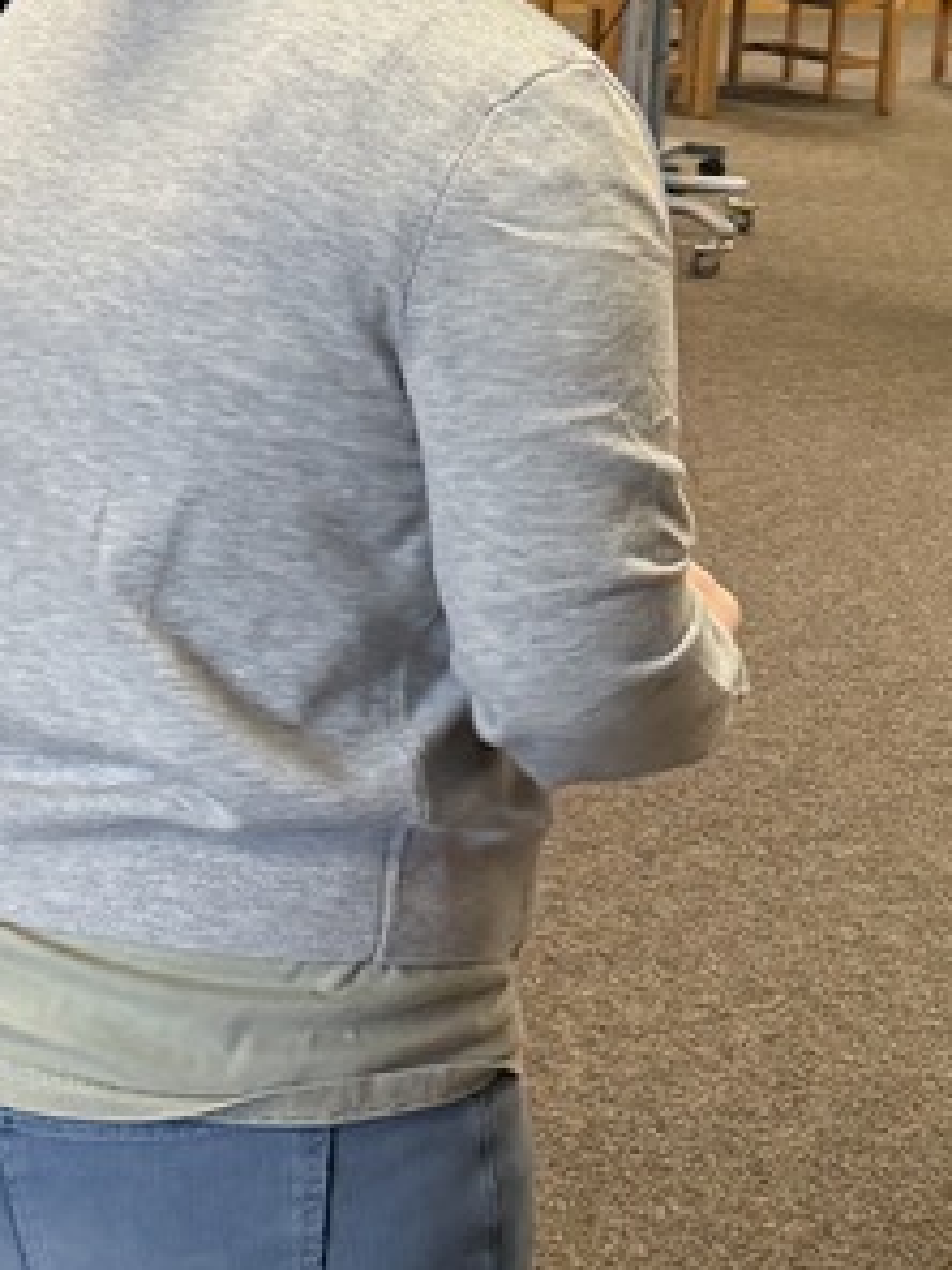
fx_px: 3044
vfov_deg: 23.4
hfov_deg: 16.4
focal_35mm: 83
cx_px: 1389
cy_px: 352
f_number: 1.78
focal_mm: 6.76
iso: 250
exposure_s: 1/60
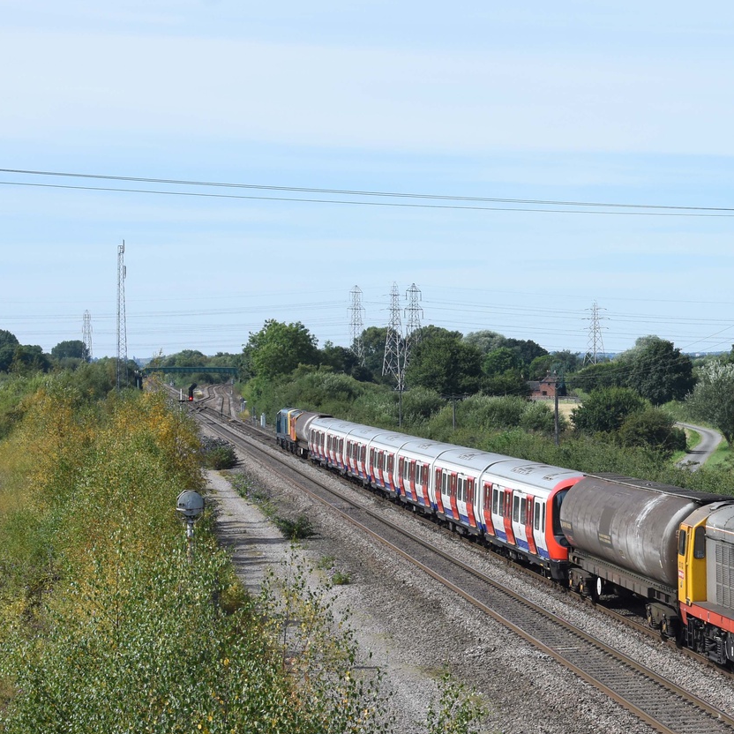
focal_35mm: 103
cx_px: 775
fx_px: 2470
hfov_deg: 16.5
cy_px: 478
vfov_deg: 16.9
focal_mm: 35
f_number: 7.1
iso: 400
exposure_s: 1/800
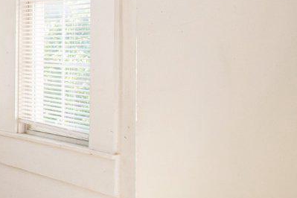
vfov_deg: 17.7
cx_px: -257
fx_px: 635
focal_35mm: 77
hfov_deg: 19.1
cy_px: 68
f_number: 7.1
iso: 250
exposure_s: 1/200
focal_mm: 10
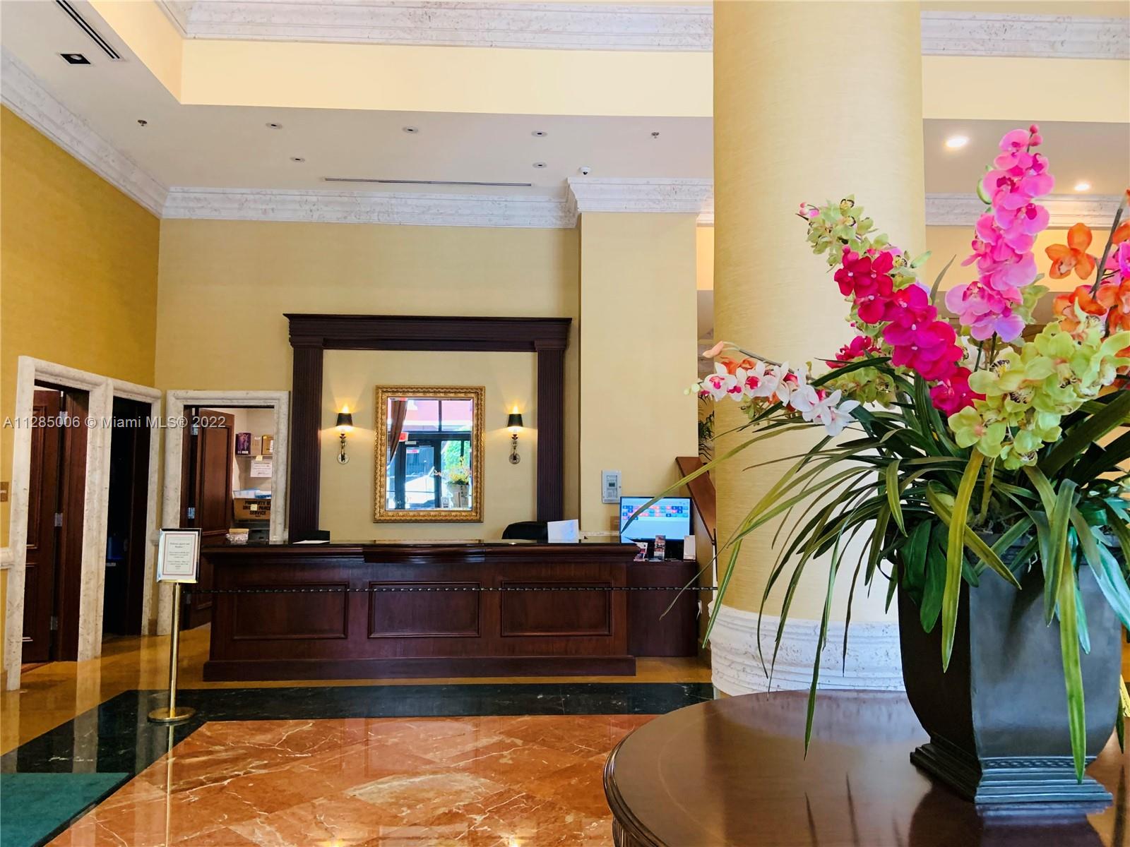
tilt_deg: +4.1
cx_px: 565
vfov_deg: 53.1
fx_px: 849
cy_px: 424
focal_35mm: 26
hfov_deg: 67.3
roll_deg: +0.0
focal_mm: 4.25
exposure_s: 1/40
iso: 250
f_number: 1.8
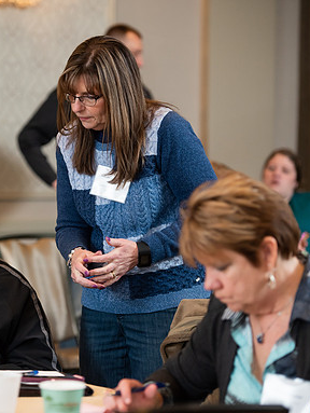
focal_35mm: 160
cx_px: 23
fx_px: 1907
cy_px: 208
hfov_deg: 9.2
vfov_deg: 12.3
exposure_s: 1/200
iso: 1000
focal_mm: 110
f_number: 3.2
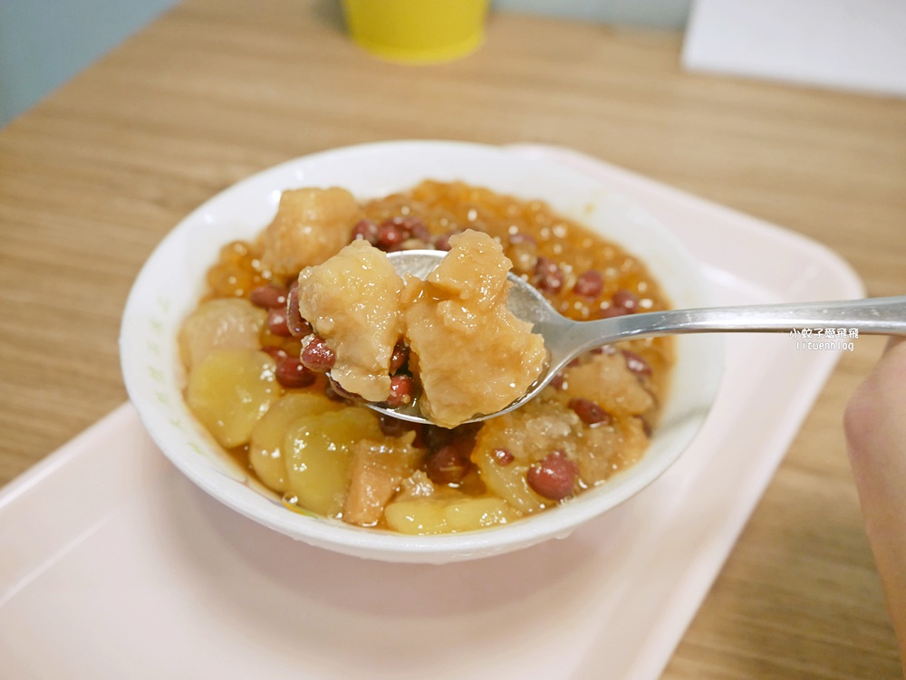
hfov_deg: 63.4
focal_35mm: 28
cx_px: 453
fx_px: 733
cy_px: 340
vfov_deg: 49.8
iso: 800
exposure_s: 1/60
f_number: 3.5
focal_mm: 14
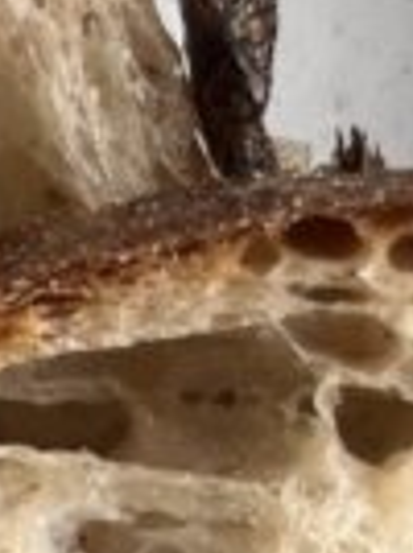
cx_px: -971
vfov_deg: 8.9
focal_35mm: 199
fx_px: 3176
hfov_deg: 6.5
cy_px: 1362
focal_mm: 4.2
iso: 40
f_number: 1.6
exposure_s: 1/121
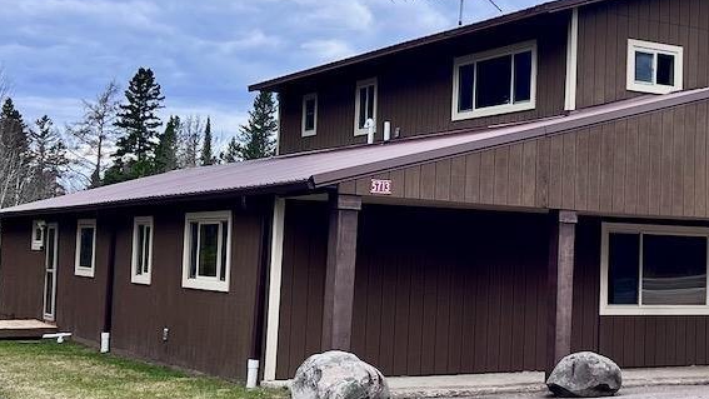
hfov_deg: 31.9
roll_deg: -2.0
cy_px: 185
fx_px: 1203
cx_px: 576
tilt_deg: +2.8
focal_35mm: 64
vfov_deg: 18.8
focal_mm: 5.7
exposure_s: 1/1344
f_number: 1.5
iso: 50
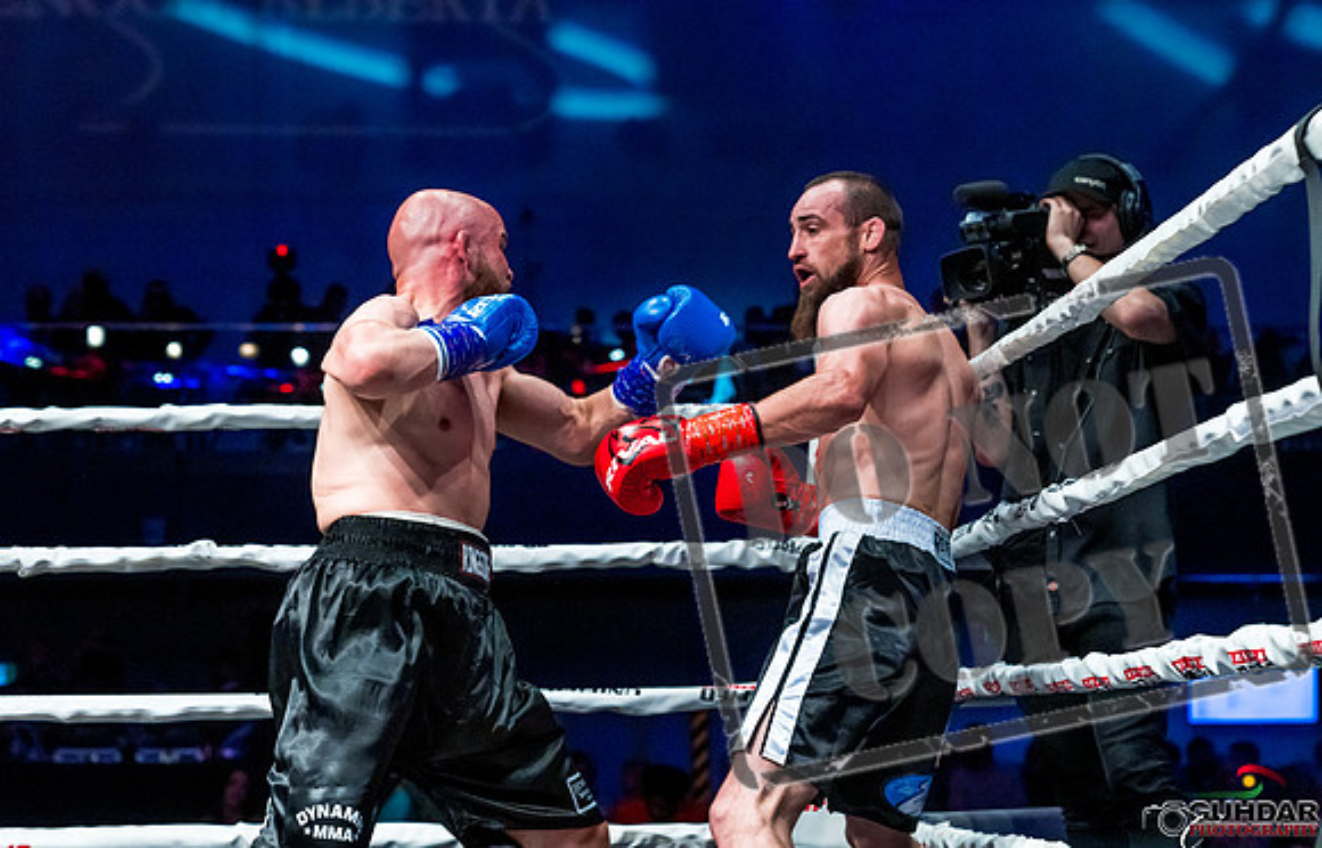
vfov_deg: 16.3
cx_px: 570
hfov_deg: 25.2
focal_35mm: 81
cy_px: 346
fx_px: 2958
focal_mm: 70
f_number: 4
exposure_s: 1/1000
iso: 4000
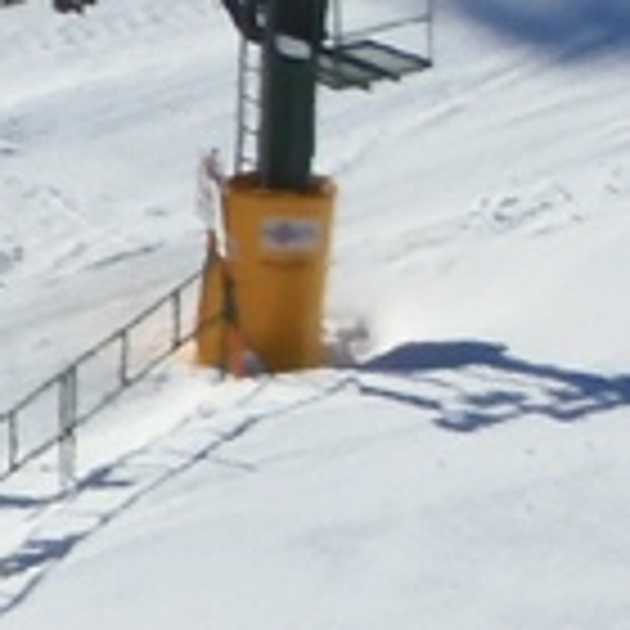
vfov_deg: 0.3
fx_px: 103797
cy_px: 860
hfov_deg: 0.3
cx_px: -904
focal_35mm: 5041
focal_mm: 151
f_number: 6.9
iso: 100
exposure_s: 1/640
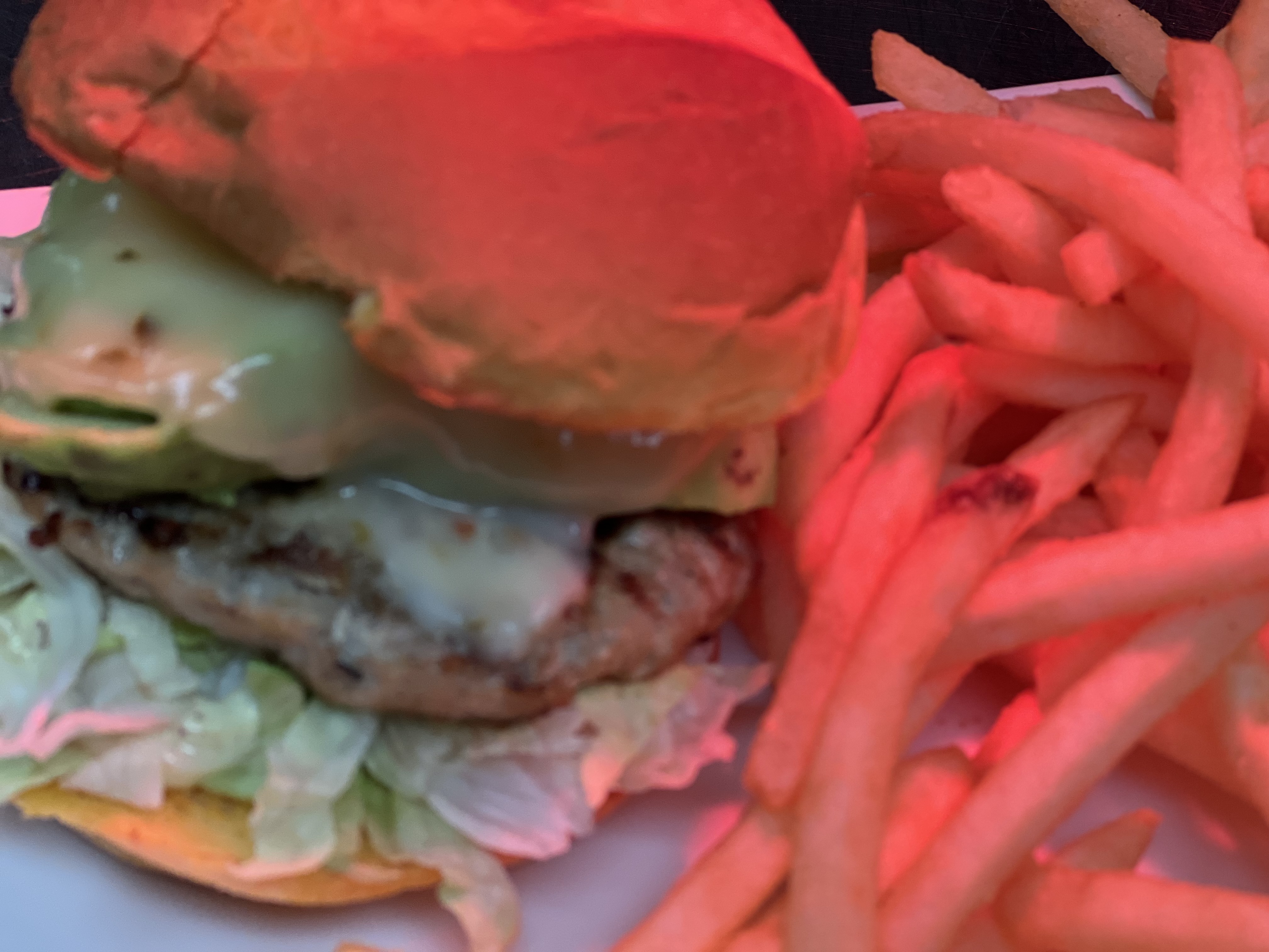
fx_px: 2823
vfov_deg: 19.1
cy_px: 476
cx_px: 634
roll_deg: -6.5
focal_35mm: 77
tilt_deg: -40.8
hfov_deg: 25.3
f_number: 2.8
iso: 200
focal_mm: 9
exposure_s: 1/120
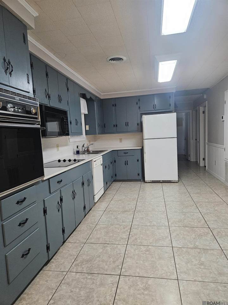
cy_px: 152
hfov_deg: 58.9
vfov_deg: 73.9
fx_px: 202
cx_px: 114
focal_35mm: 23
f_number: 1.8
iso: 640
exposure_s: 1/120
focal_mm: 5.4
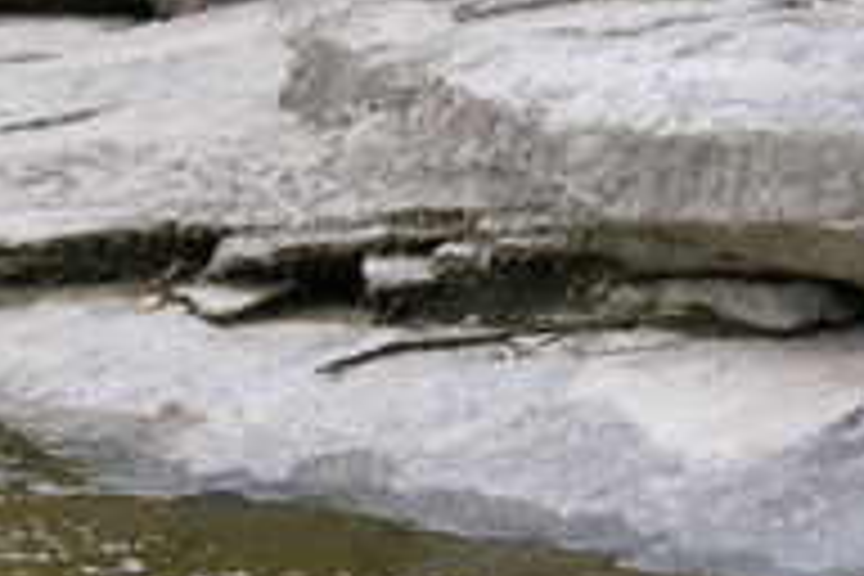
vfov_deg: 10.4
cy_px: 423
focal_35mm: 132
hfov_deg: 15.5
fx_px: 3168
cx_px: 423
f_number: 2.8
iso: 100
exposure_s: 1/508
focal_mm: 8
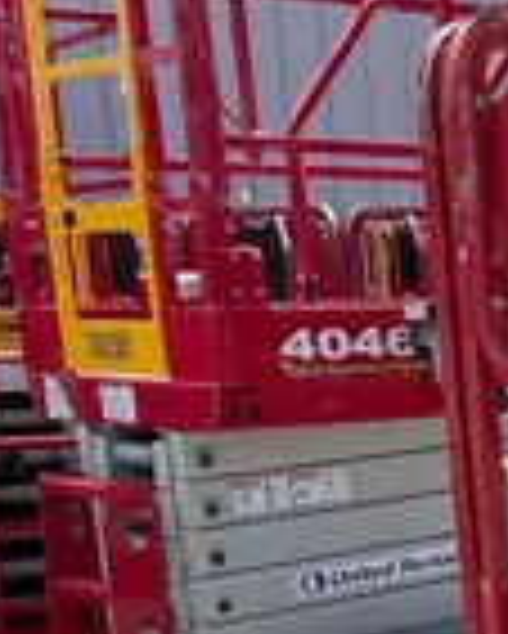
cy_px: 771
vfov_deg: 18.3
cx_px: 994
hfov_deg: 13.5
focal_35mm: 99
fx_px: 1859
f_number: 1.6
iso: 50
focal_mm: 5.1
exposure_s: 1/3521
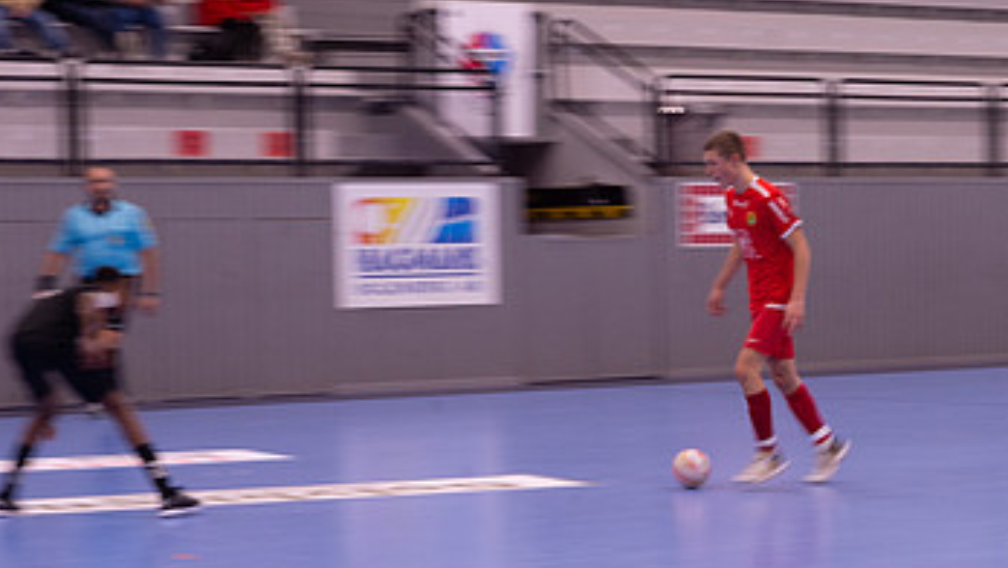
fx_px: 3262
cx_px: 756
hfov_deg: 17.5
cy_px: 452
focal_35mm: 122
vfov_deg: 9.9
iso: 720
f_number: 5
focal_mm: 70
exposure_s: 1/40
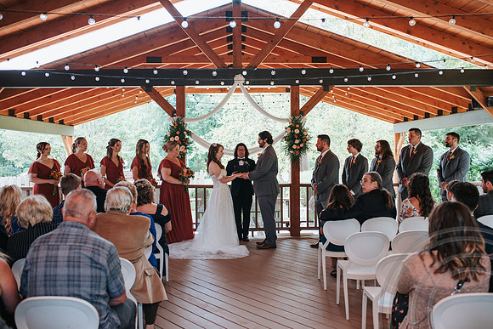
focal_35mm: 37
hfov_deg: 51.7
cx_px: 256
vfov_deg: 35.8
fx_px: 509
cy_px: 164
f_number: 3.2
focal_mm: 35
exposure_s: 1/125
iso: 160
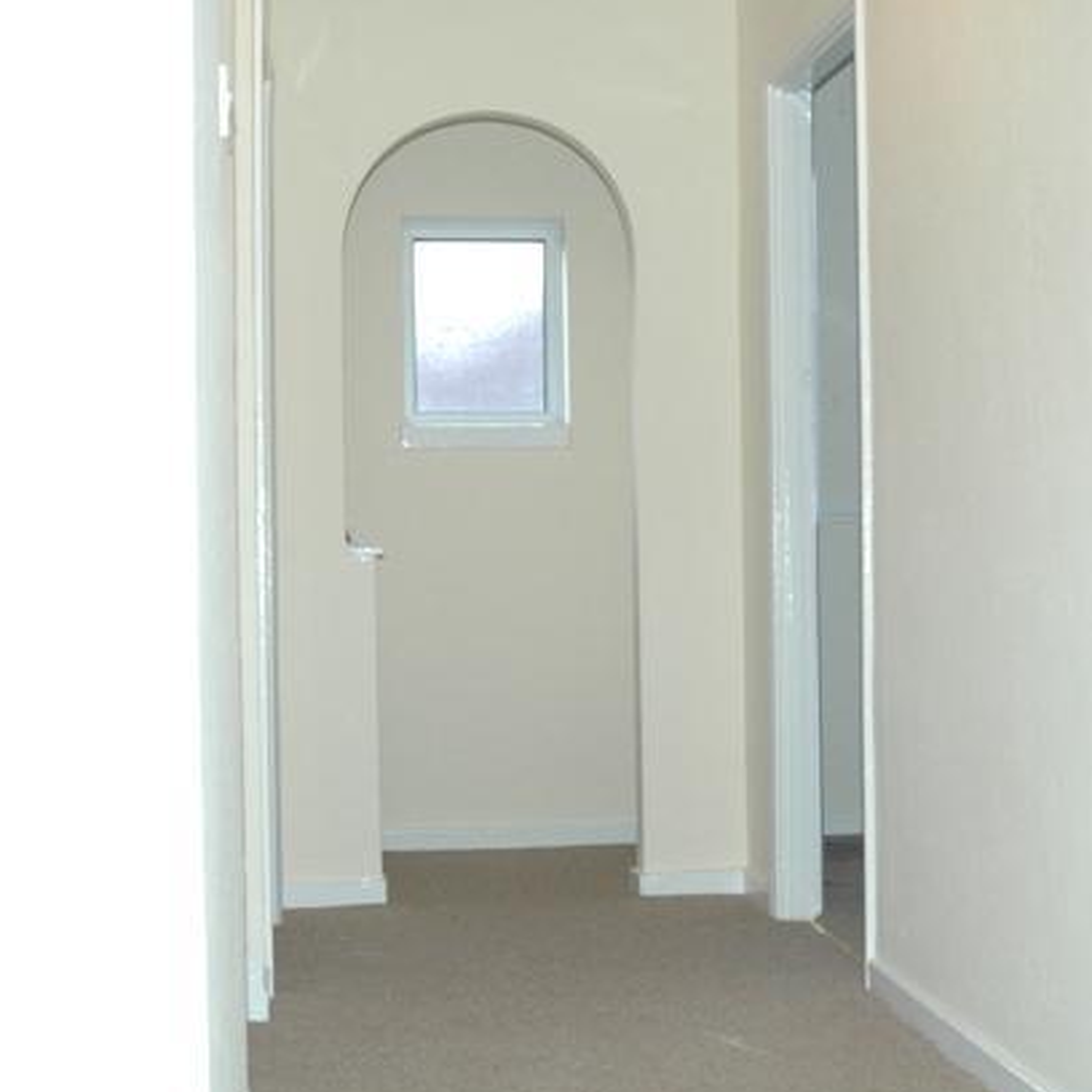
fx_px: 1999
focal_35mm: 56
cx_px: 597
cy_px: 543
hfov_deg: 30.5
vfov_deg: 30.6
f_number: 5
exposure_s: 1/60
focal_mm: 28
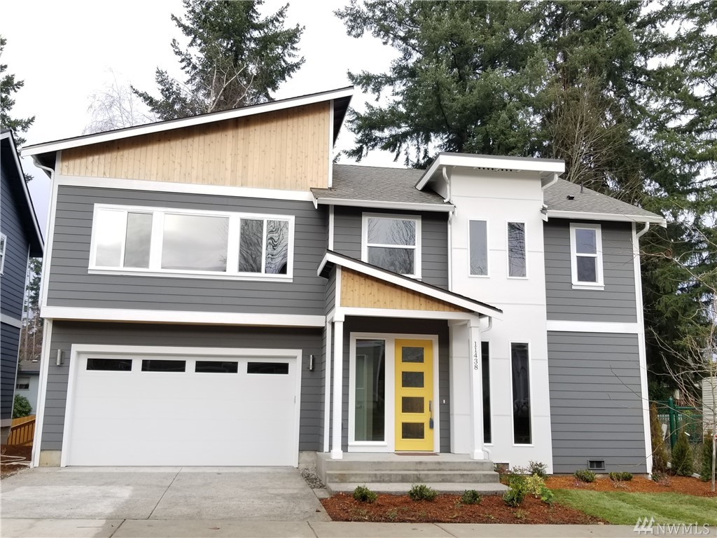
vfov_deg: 53.1
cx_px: 358
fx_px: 539
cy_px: 269
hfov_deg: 67.3
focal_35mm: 26
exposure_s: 1/306
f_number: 1.7
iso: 50
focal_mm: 4.25
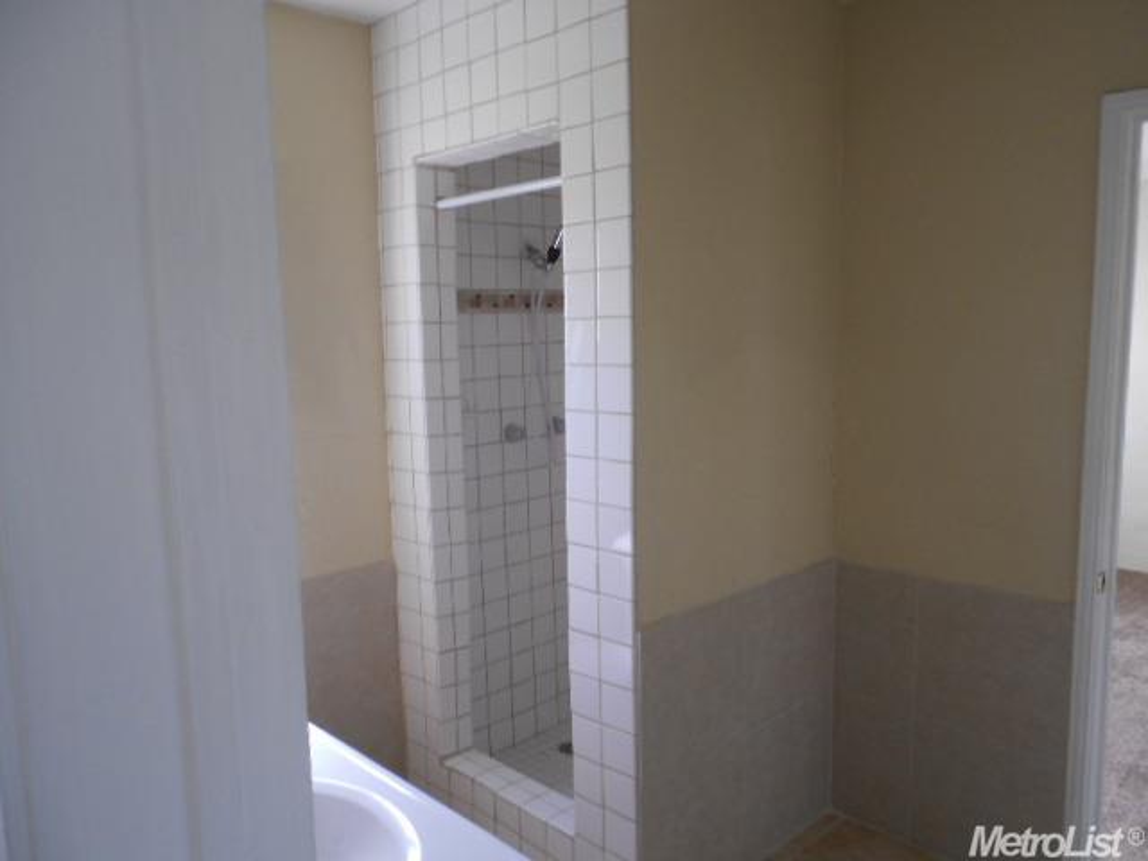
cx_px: 574
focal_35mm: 26
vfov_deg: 53.1
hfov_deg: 67.3
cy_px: 430
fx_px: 862
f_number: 3.2
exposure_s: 1/30
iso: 100
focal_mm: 4.6
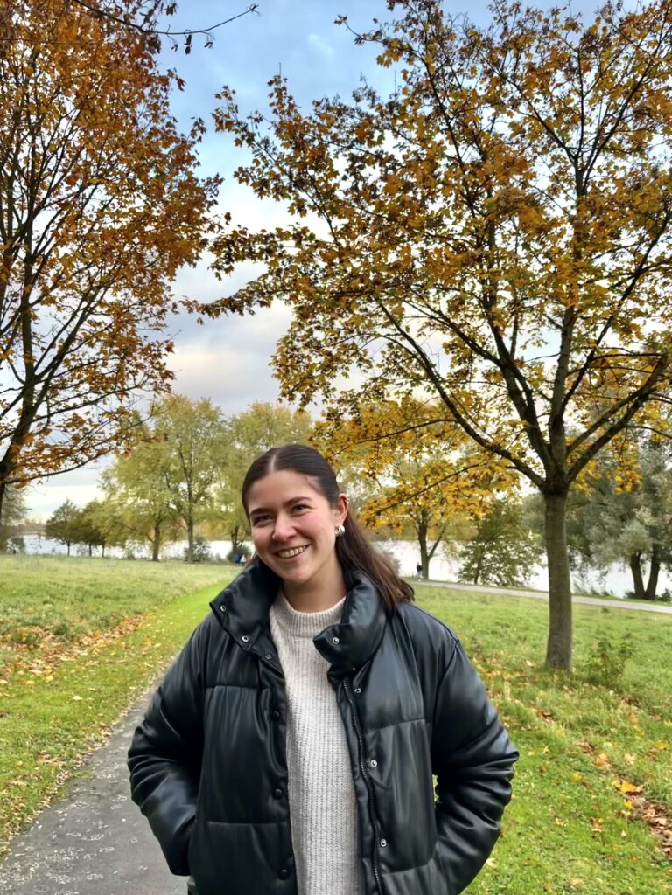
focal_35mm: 26
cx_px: 336
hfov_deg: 53.1
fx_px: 673
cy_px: 448
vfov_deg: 67.3
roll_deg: +1.7
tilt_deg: +5.8
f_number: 1.6
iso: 40
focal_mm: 5.1
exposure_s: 1/122
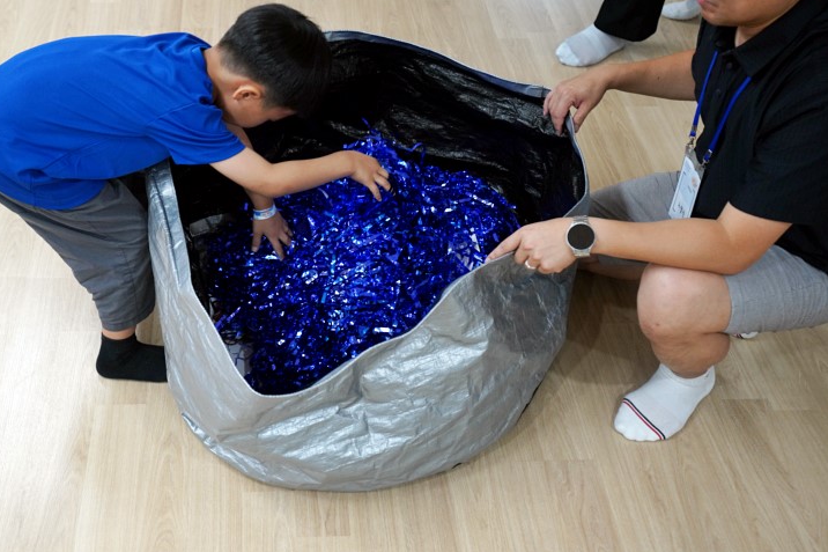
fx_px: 1012
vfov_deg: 30.5
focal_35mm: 44
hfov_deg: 44.2
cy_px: 255
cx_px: 324
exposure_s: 1/160
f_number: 3.2
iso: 1600
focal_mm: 35
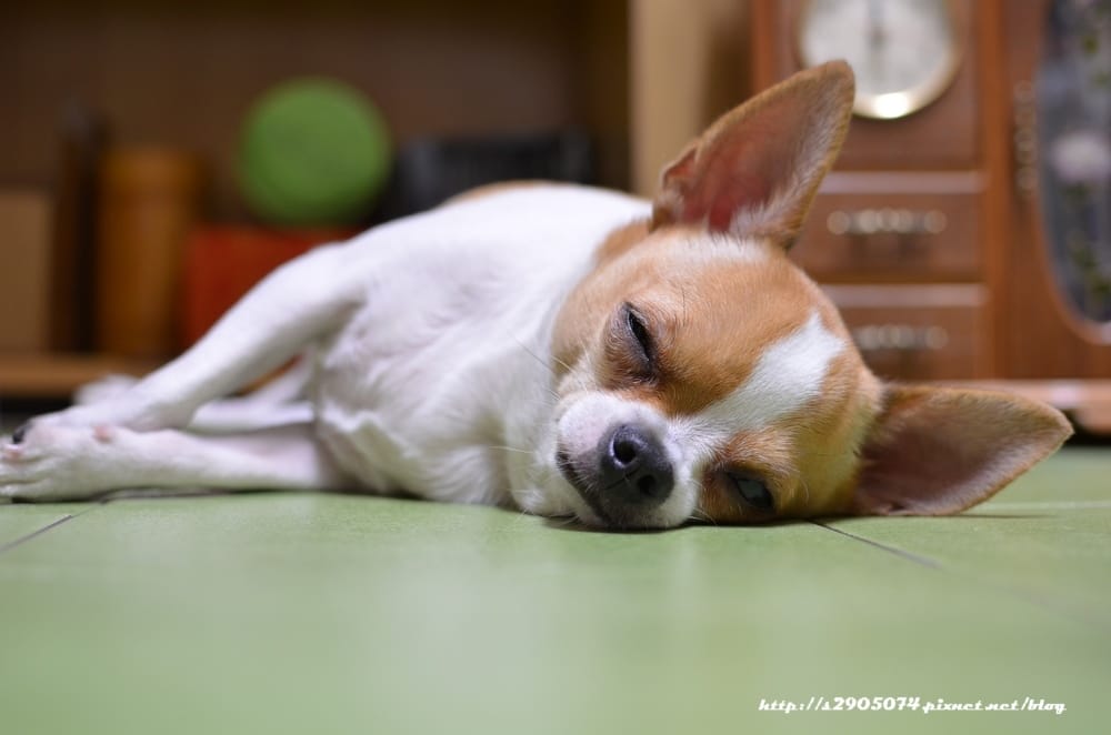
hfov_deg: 37.9
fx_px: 1617
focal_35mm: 52
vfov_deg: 25.6
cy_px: 368
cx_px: 556
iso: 400
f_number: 2.8
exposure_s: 1/15
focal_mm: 35
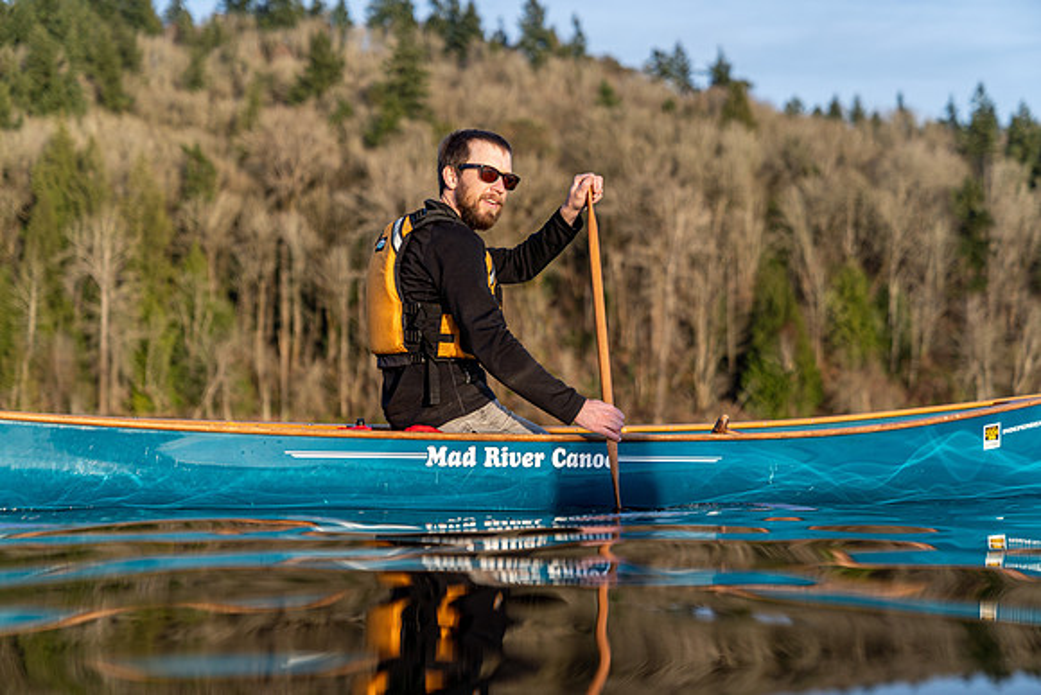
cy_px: 348
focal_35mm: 70
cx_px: 520
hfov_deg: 28.8
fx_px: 2025
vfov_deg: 19.5
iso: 100
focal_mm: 70
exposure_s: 1/1000
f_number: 2.8
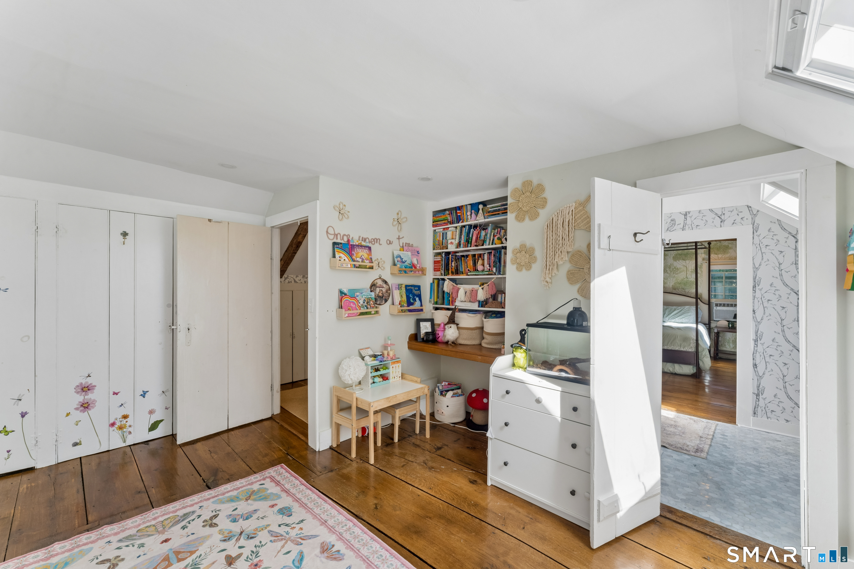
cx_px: 427
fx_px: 332
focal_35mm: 14
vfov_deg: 81.2
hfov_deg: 104.3
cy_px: 284
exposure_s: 1/30
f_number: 13
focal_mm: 14
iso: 400
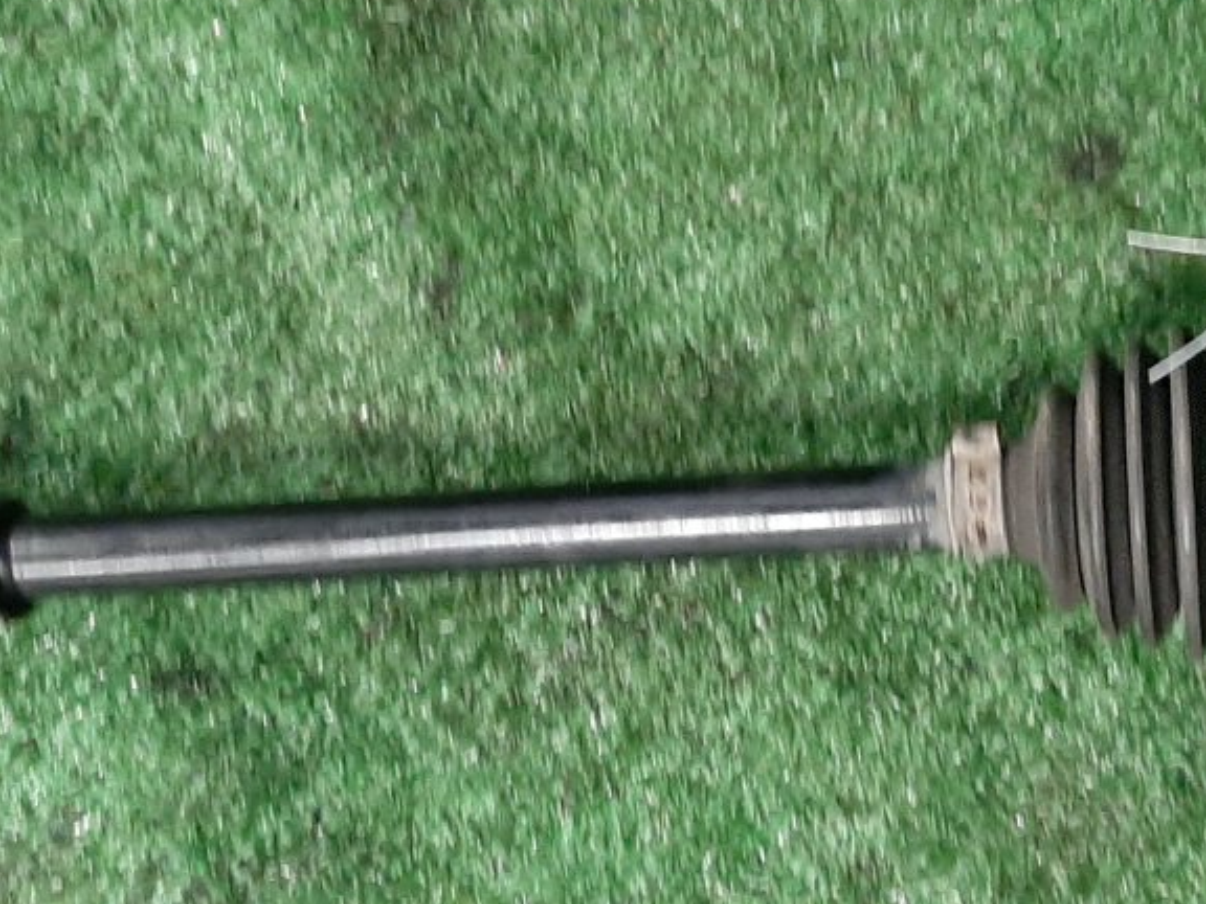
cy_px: 563
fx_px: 2265
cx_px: 599
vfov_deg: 22.5
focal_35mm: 65
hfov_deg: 29.8
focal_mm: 3.93
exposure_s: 1/25
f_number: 1.7
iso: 367
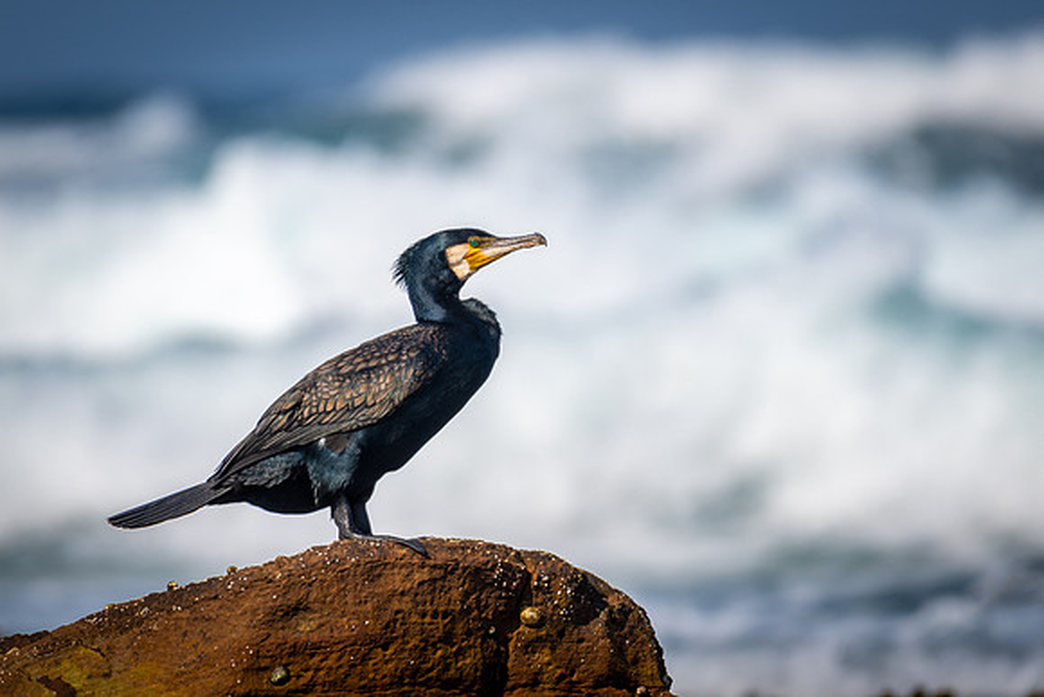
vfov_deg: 1.4
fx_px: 28126
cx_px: 502
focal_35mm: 970
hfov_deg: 2.1
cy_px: 361
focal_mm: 500
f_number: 5.6
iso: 64
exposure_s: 1/500
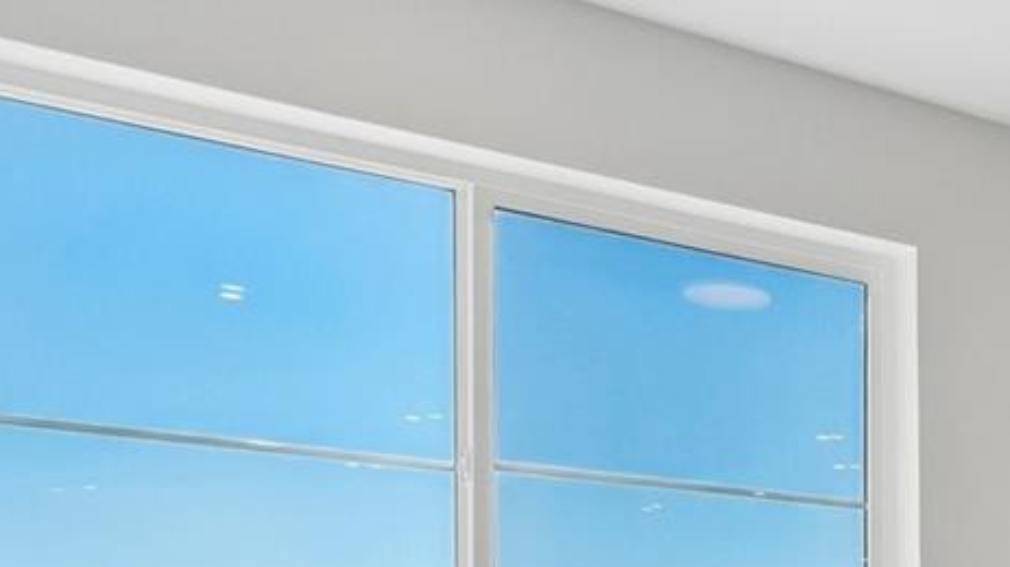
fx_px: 1472
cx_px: 1204
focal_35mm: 55
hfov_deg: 31.8
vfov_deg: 19.8
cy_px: 759
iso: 800
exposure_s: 1/60
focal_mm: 10
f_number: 8
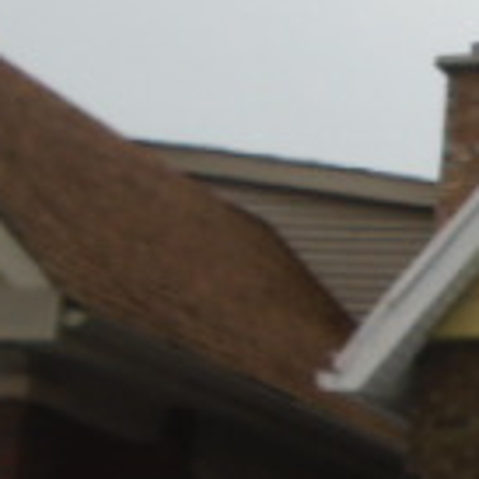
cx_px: 1073
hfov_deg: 11.7
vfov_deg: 13.5
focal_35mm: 128
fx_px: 2004
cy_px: 409
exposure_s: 1/320
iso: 100
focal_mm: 5.5
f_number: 3.5
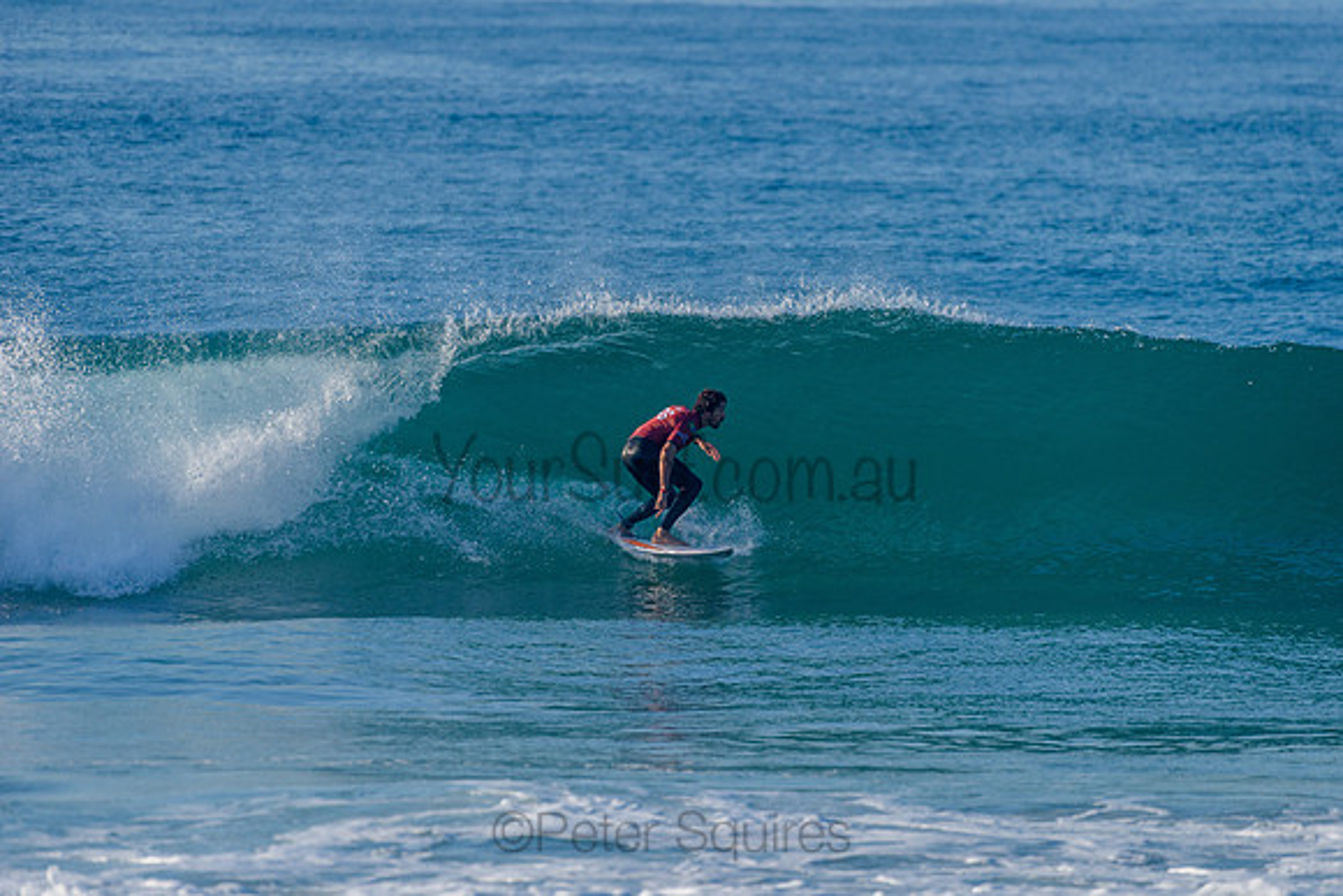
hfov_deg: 4.1
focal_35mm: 500
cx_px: 672
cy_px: 448
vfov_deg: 2.8
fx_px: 18664
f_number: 5.6
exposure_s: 1/2000
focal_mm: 500
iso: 360
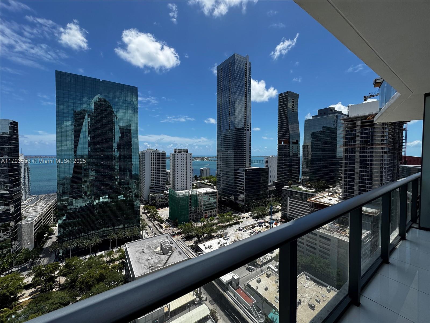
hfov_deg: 102.1
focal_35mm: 14
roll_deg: -0.1
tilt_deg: -2.6
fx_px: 174
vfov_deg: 85.7
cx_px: 215
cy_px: 162
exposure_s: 1/2083
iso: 50
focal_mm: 2.22
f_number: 2.2
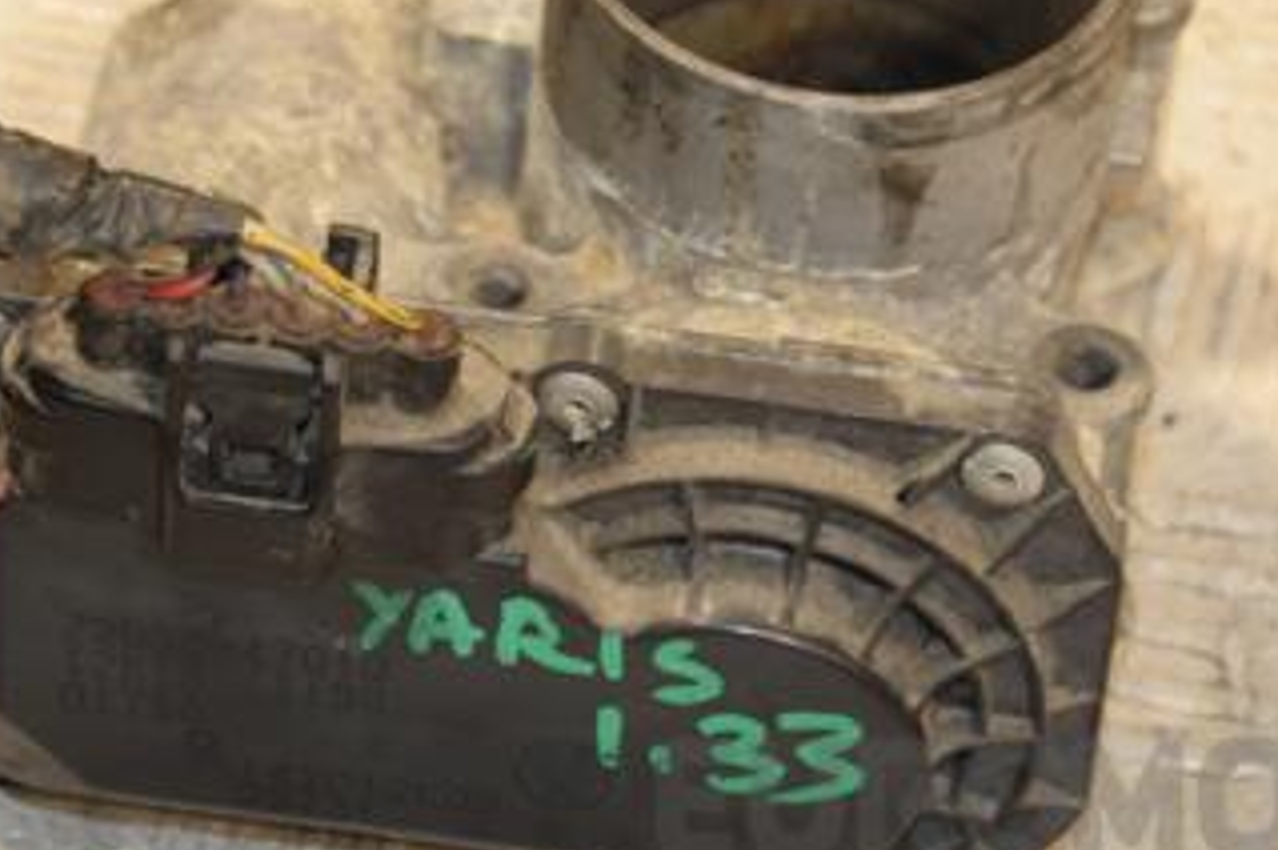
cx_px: 581
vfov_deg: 6.1
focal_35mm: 226
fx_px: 8015
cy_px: 265
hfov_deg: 9.1
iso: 800
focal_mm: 80
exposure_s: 1/200
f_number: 5.6
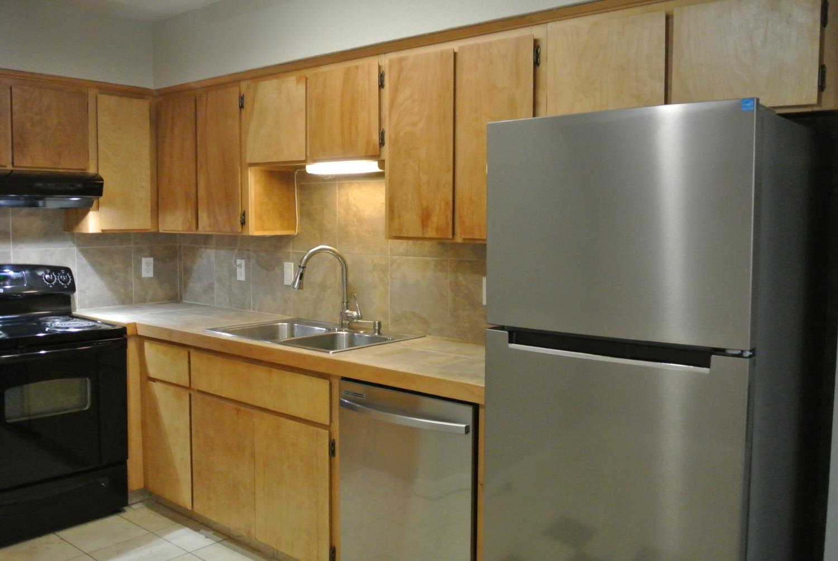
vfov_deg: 41.2
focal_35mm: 32
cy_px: 280
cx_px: 419
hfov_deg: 58.7
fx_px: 746
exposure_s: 1/60
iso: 2000
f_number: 3.8
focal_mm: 12.2
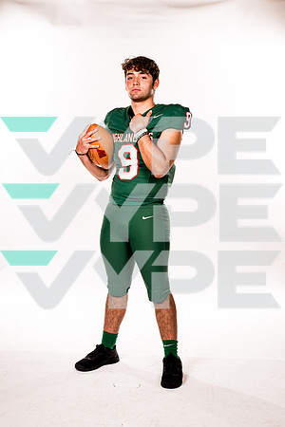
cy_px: 214
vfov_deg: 41.1
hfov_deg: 28.1
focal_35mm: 48
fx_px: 570
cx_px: 142
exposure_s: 1/400
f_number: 8
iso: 800
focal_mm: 48
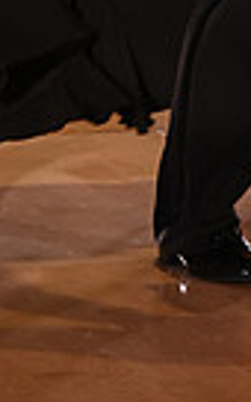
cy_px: -402
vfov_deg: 4.3
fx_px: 5319
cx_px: 214
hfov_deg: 2.7
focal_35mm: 486
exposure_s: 1/200
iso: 2000
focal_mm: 112
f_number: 5
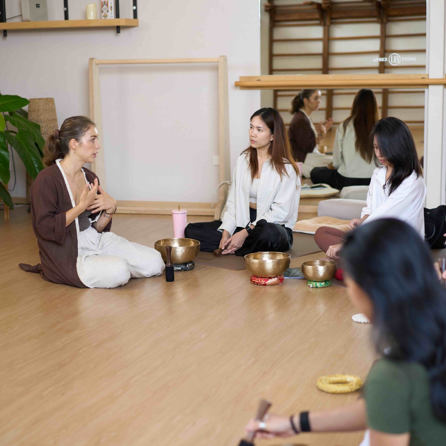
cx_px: 224
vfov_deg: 24.3
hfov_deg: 24.3
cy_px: 258
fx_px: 1035
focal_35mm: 71
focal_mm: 55
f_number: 2.2
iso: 400
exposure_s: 1/200
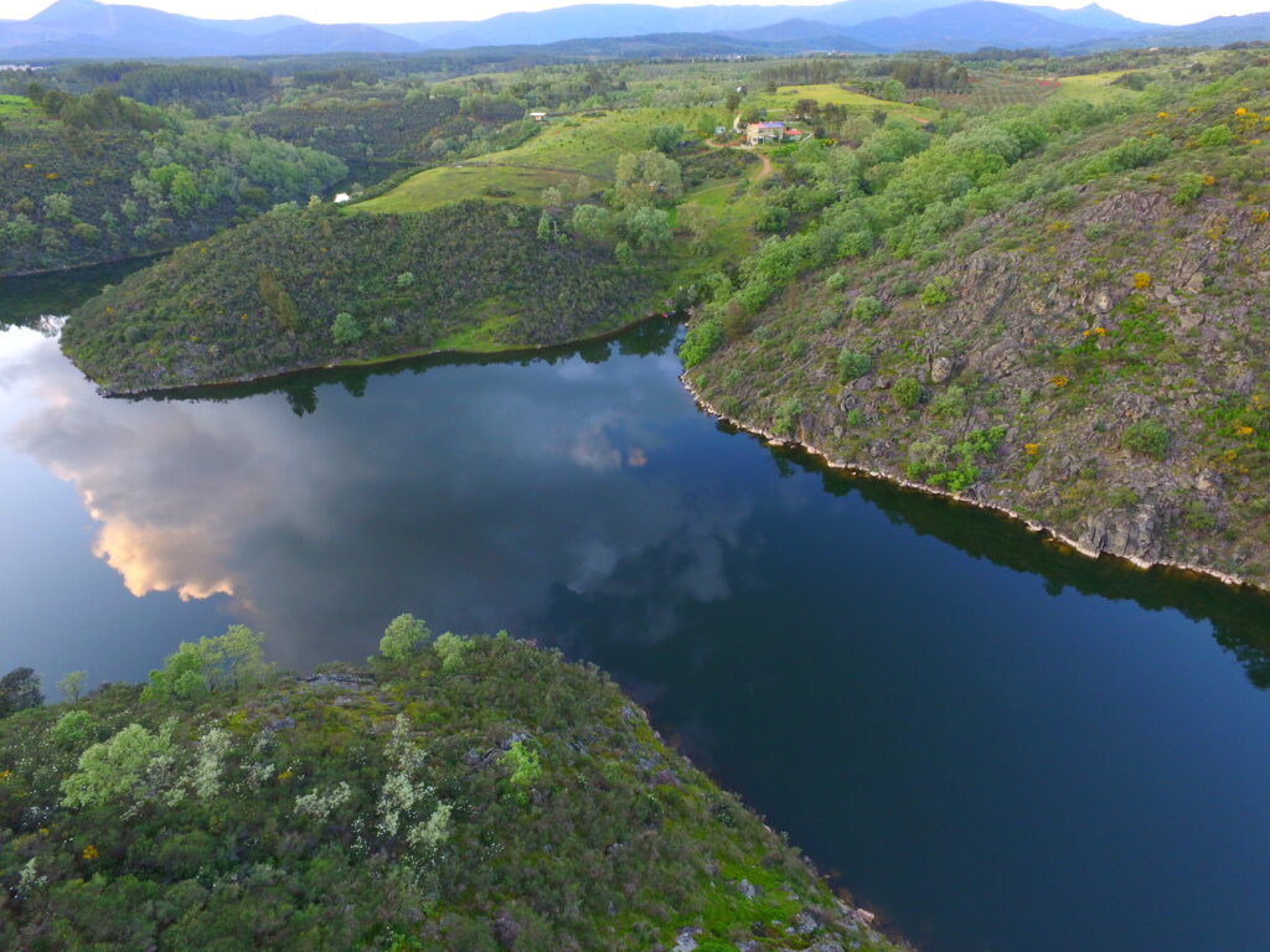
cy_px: 476
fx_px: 734
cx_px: 635
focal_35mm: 20
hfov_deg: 81.7
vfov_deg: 66.0
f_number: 2.8
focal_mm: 3.61
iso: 182
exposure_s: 1/50
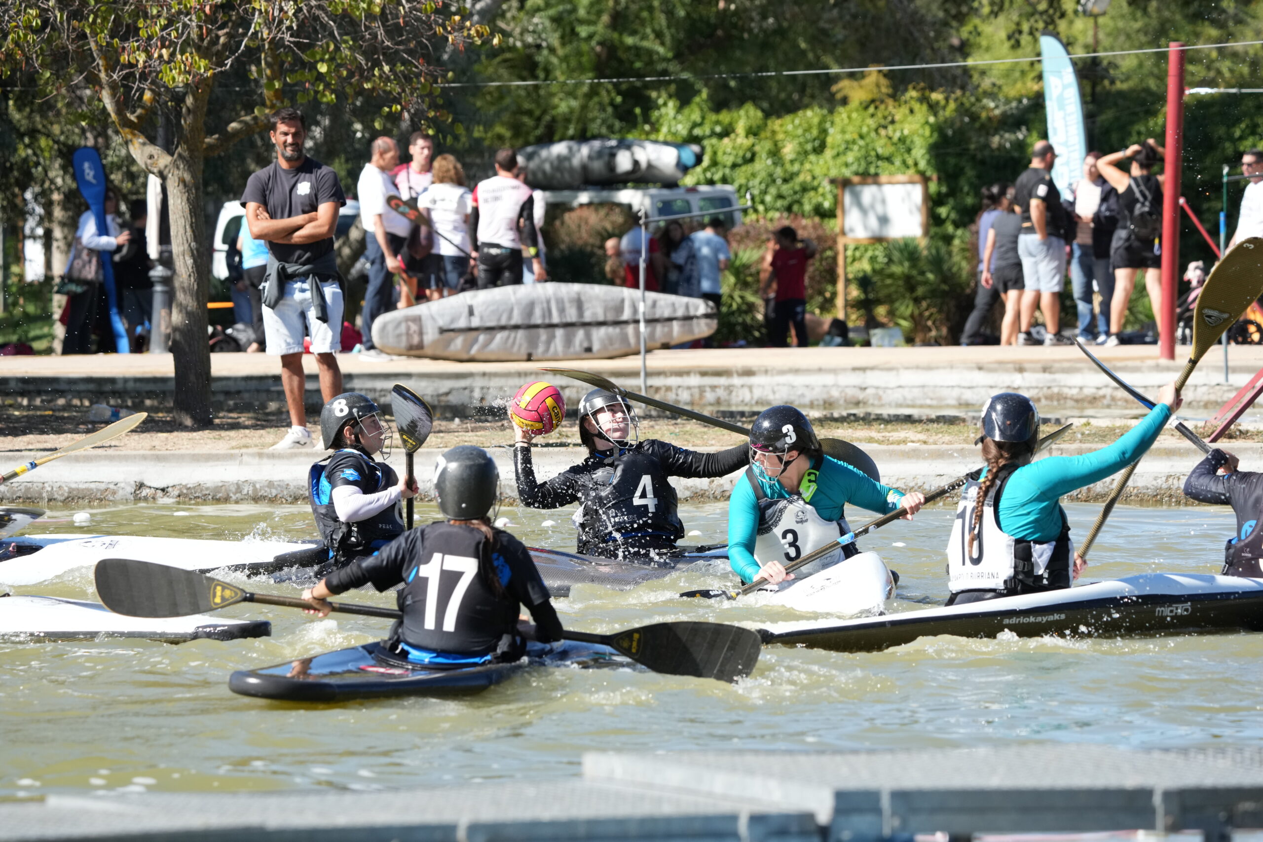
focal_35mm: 268
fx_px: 9402
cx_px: 632
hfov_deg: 7.7
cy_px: 421
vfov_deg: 5.1
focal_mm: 268
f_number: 9
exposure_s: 1/1000
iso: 1000
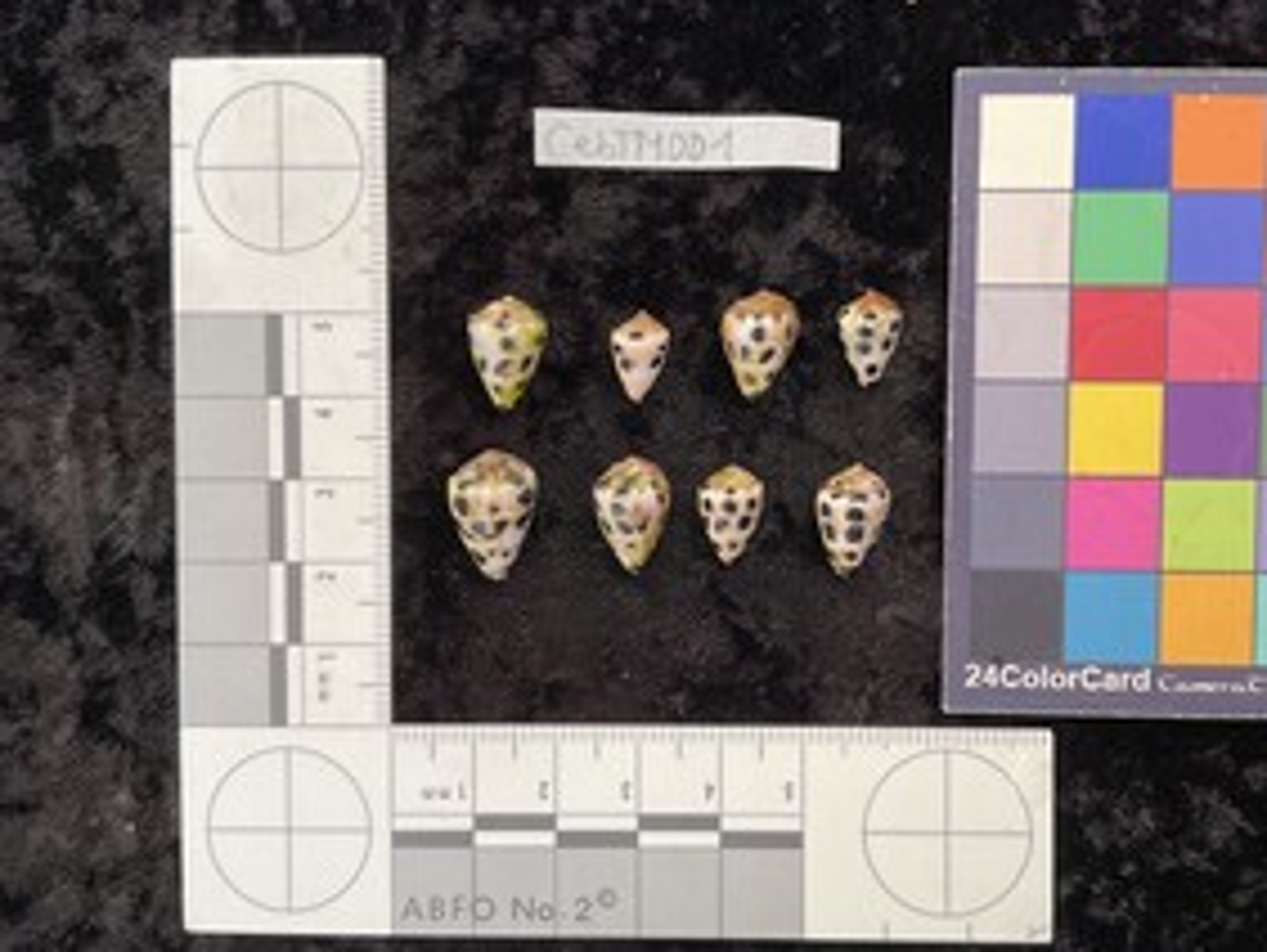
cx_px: 746
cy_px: 478
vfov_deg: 39.7
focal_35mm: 36
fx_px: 1319
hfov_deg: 51.1
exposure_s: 1/60
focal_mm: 3
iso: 64
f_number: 1.8
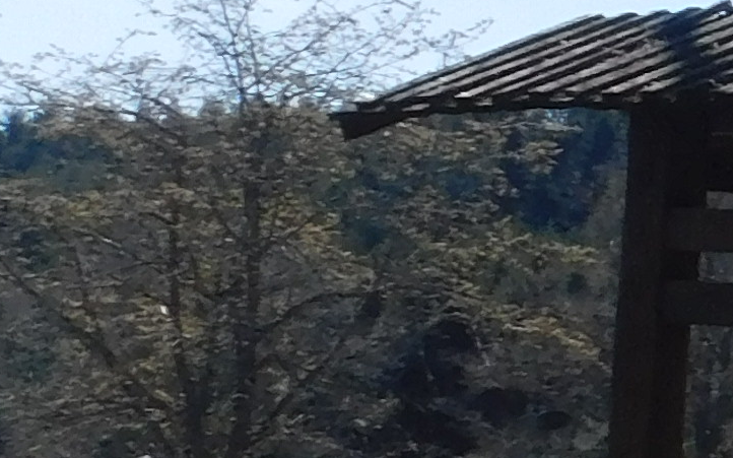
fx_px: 4055
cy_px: 74
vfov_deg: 6.5
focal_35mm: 203
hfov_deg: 8.4
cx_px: 2324
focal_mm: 5.3
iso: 125
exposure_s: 1/1250
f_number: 3.2
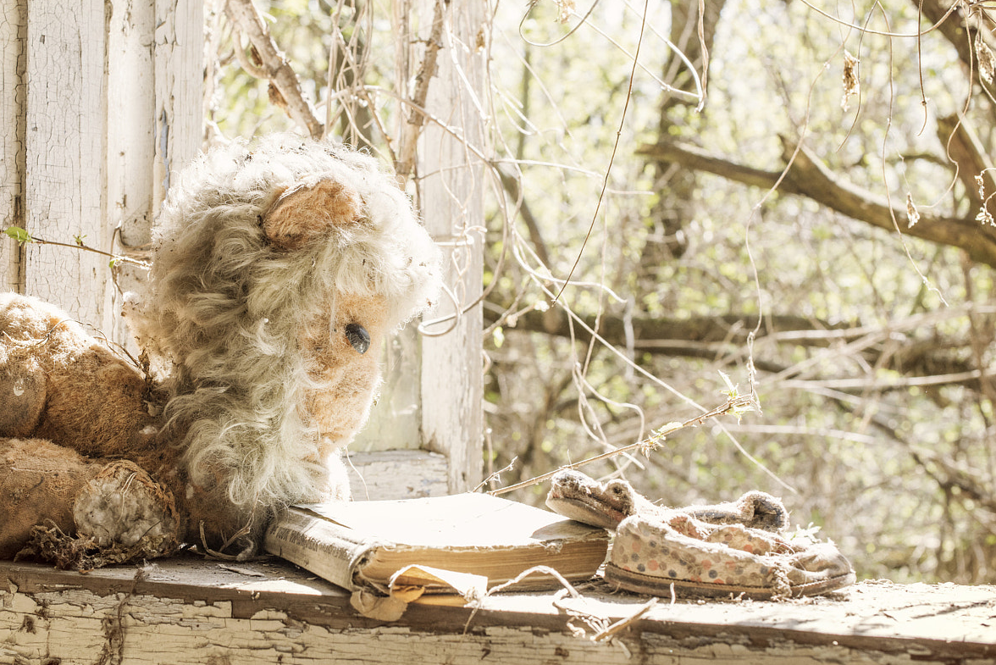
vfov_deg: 20.0
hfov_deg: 29.5
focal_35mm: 68
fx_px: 1882
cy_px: 354
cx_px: 377
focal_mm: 50
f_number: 8
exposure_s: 1/100
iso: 320
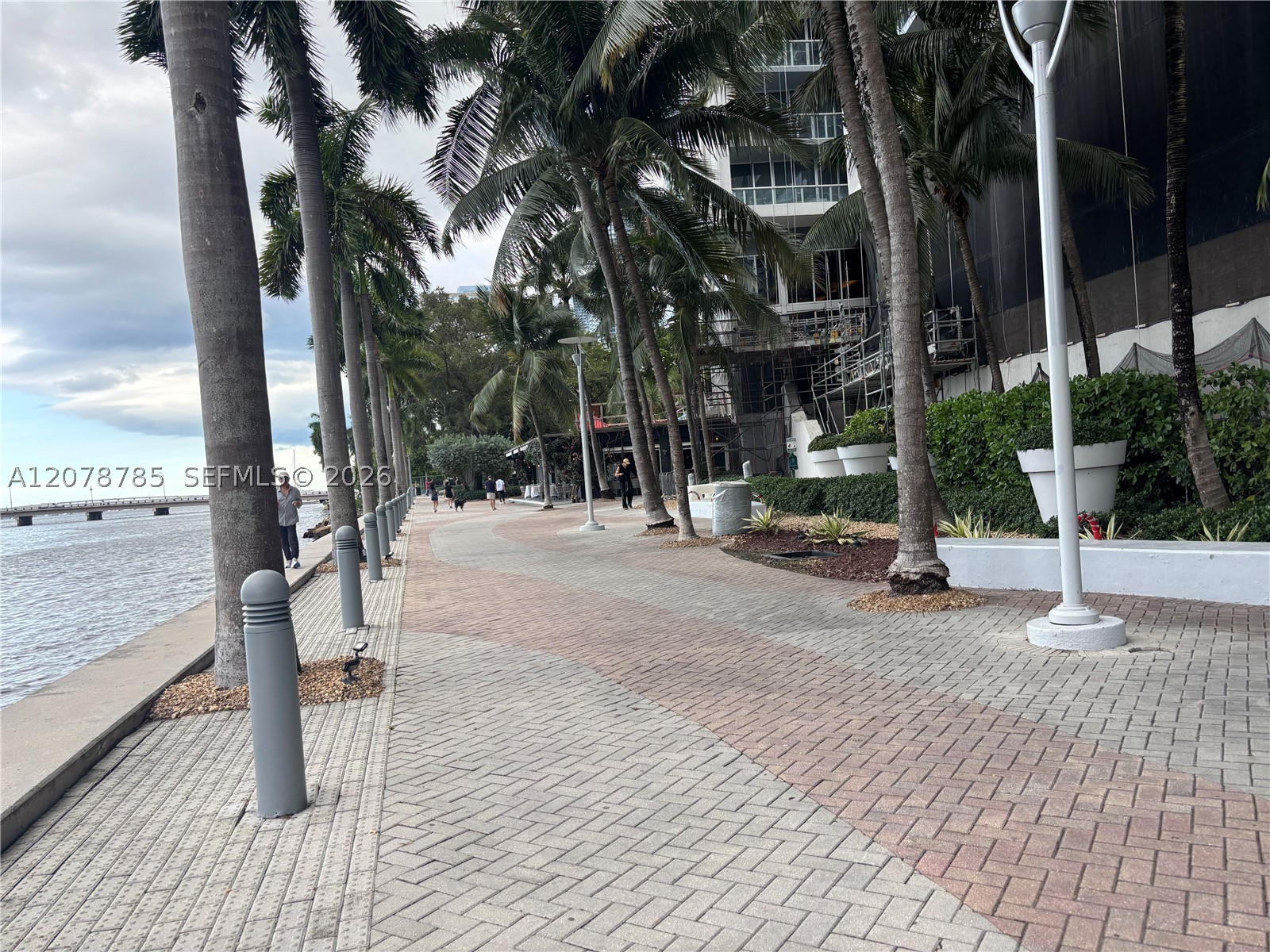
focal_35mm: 26
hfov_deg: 67.3
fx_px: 954
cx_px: 635
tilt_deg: -2.7
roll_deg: +2.6
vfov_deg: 53.1
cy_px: 476
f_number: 1.6
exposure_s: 1/291
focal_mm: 5.96
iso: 50
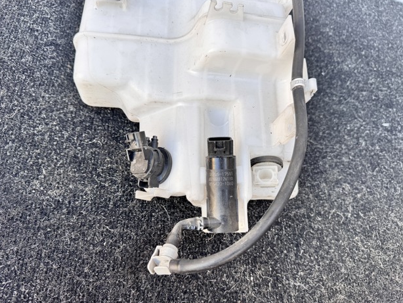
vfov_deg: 54.9
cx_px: 194
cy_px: 156
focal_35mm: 25
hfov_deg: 69.3
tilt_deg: -55.8
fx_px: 291
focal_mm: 6.76
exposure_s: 1/223
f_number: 1.78
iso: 64
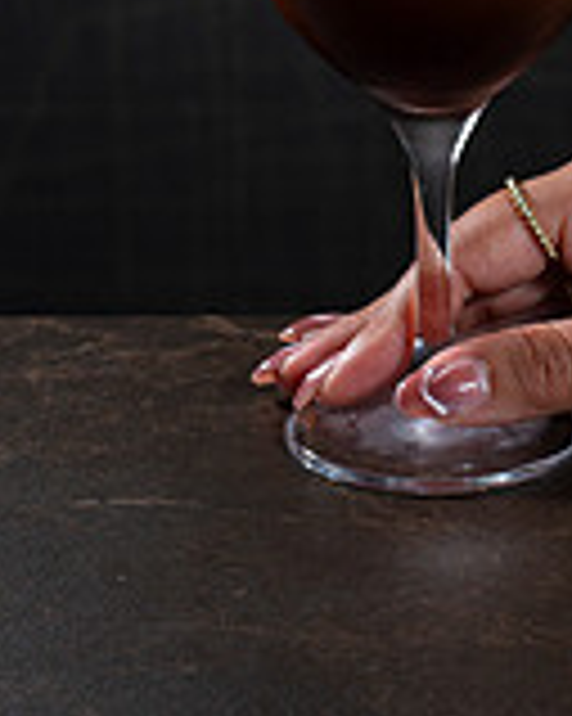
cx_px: 455
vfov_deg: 14.2
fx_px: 2817
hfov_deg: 11.6
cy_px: -68
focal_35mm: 133
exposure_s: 1/200
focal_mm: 50
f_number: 7.1
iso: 250
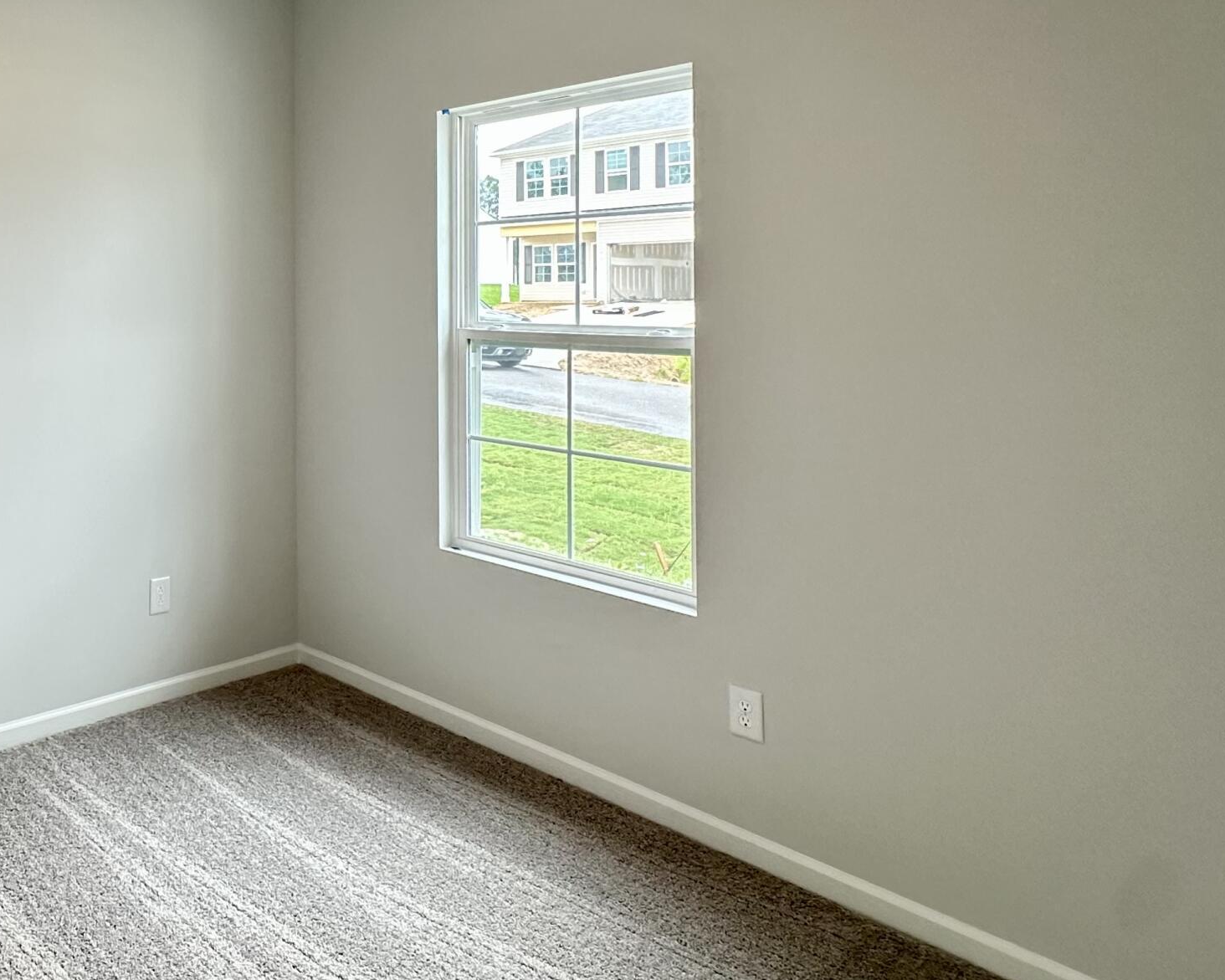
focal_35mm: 28
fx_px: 1015
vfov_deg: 50.2
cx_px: 214
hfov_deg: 56.8
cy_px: 292
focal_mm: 2.22
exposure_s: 1/120
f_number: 2.2
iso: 160
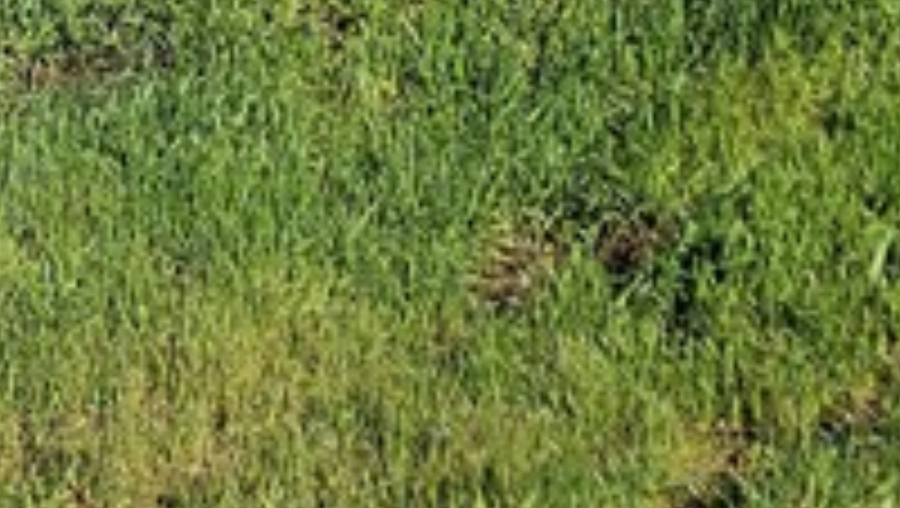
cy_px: -382
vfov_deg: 9.1
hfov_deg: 15.6
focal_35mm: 128
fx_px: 3058
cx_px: -400
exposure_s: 1/1041
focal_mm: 6.3
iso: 10
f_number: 1.7
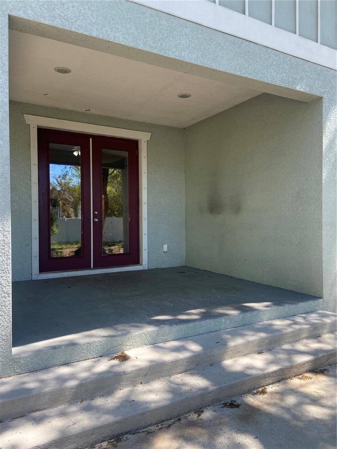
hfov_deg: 53.1
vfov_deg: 67.3
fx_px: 337
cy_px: 224
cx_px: 168
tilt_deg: +0.3
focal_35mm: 26
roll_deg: -0.1
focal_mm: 4.25
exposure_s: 1/380
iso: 32
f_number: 1.8
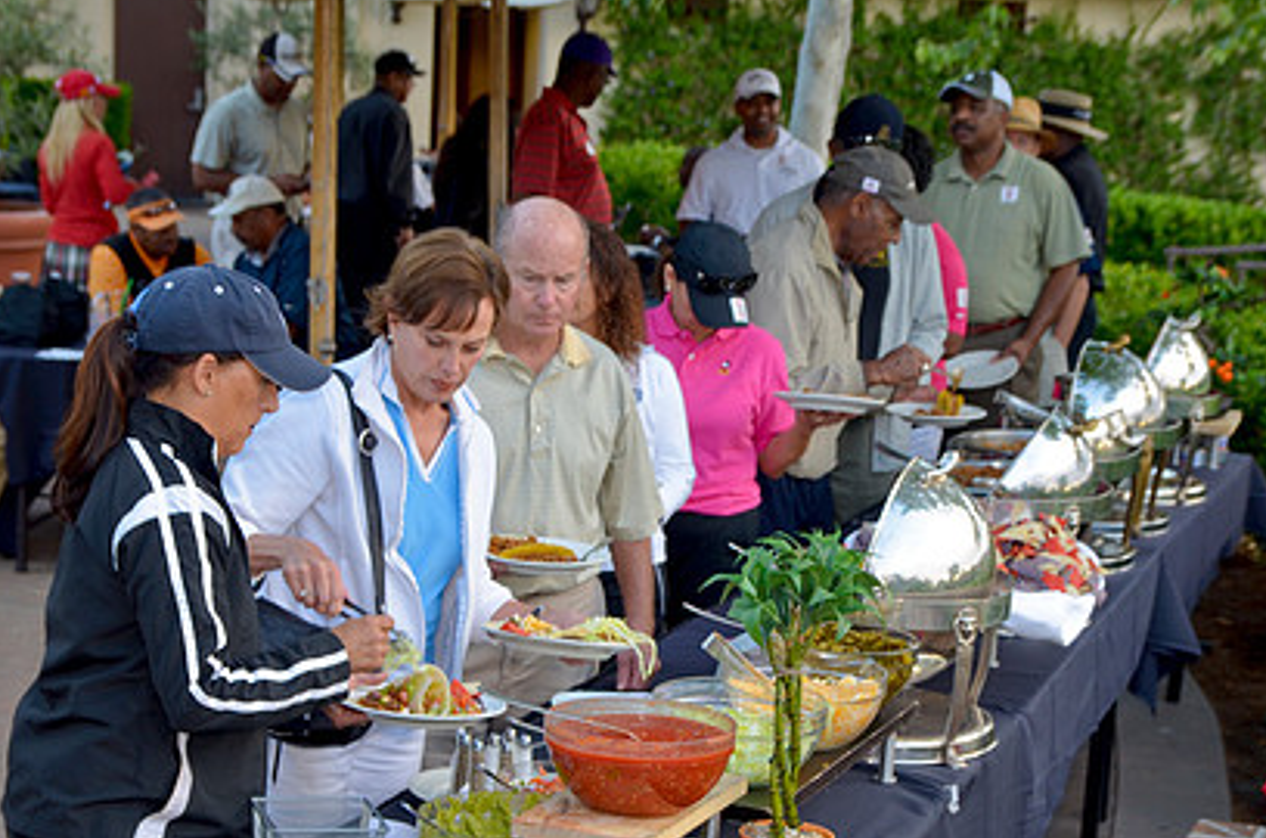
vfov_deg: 16.7
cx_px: 686
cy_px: 521
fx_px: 2842
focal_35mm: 81
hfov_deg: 25.1
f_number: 4
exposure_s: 1/80
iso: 100
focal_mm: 38
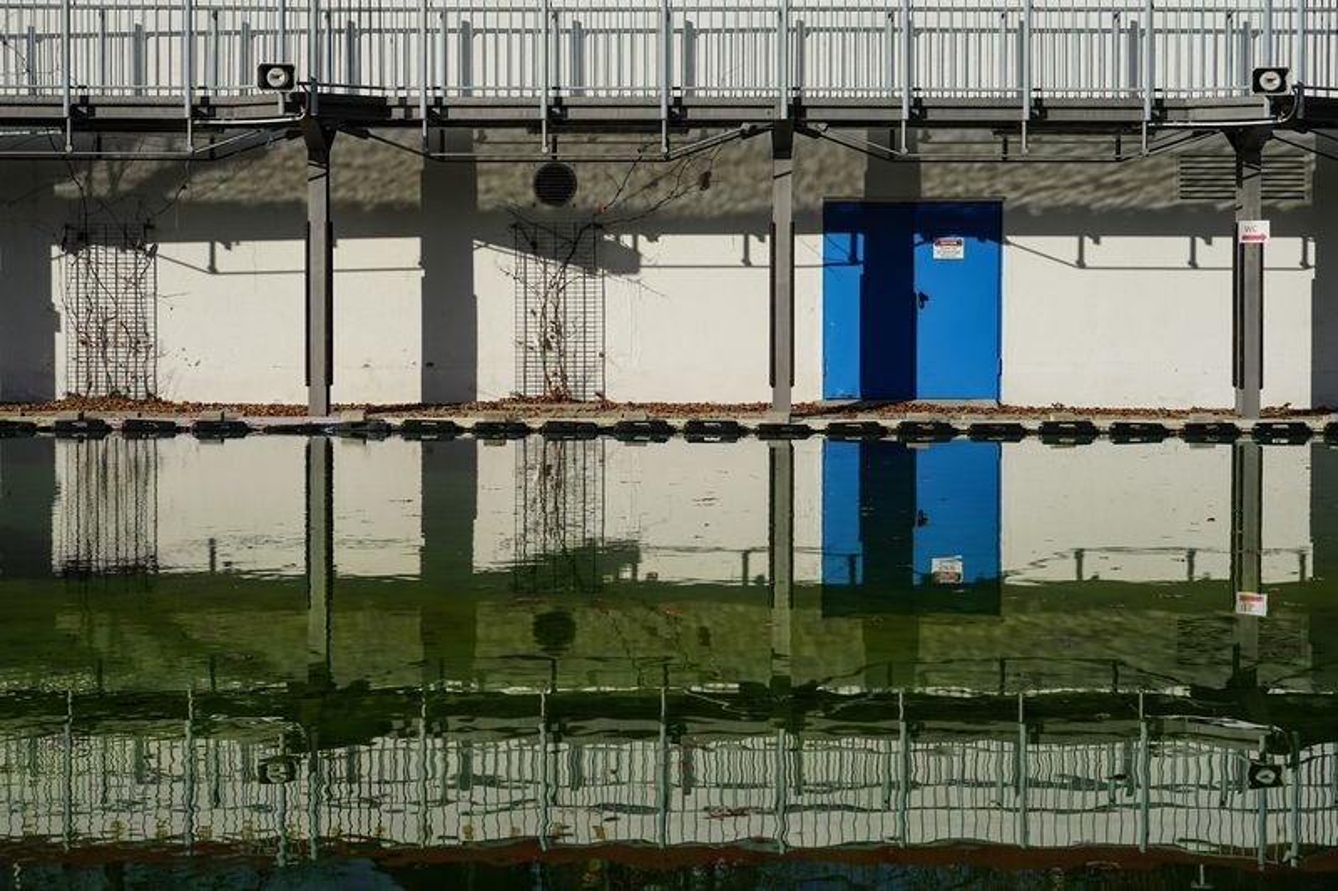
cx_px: 669
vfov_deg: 18.9
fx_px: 2675
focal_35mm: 72
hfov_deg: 28.1
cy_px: 446
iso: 100
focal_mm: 72
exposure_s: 1/250
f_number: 11
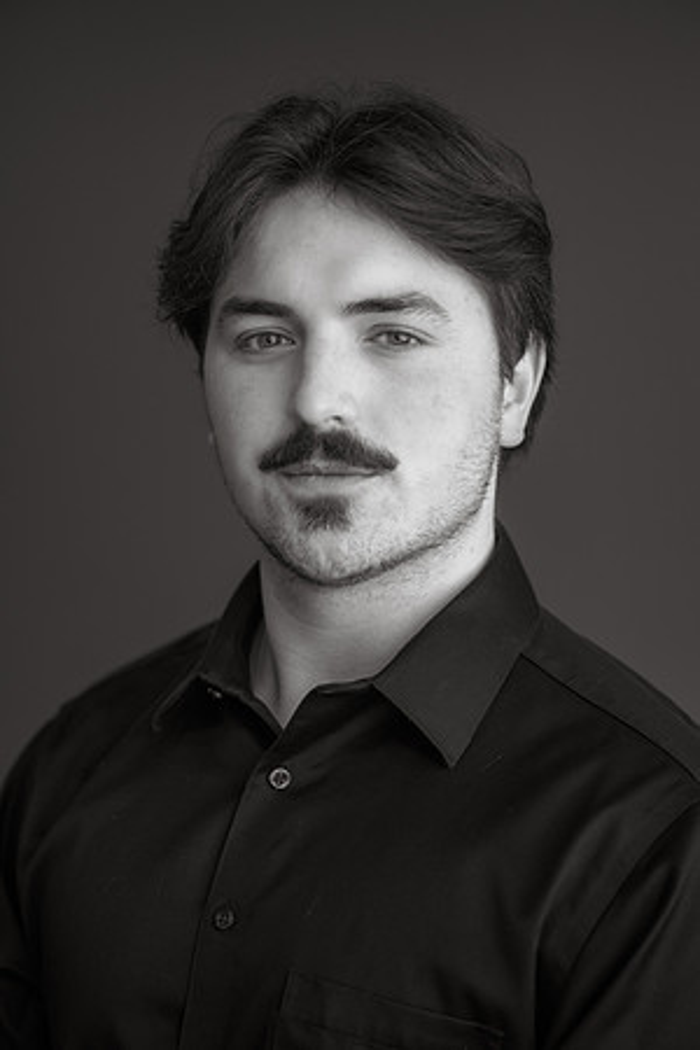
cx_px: 350
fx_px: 3062
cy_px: 525
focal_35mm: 105
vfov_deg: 19.5
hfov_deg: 13.0
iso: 640
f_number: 3.2
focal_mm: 105
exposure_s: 1/160
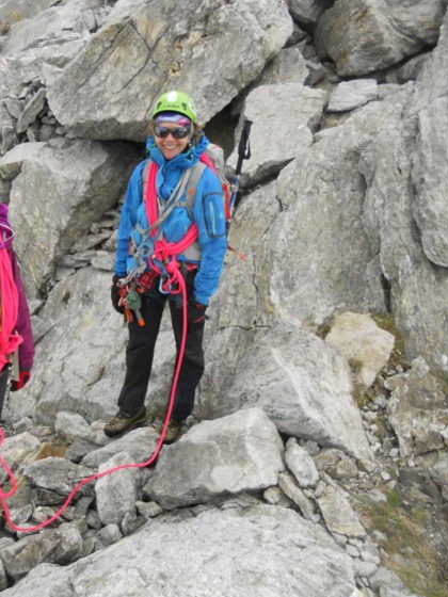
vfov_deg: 50.1
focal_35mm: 37
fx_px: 638
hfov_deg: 37.5
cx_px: 102
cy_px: 297
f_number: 3.2
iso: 80
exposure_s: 1/500
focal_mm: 4.9
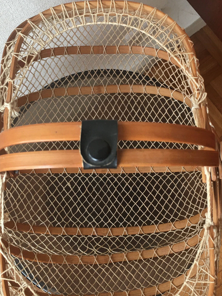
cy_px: 154
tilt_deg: -82.6
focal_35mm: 48
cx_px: 115
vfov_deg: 39.6
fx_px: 410
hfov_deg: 30.3
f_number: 2.2
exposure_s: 1/33
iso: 32
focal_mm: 4.15
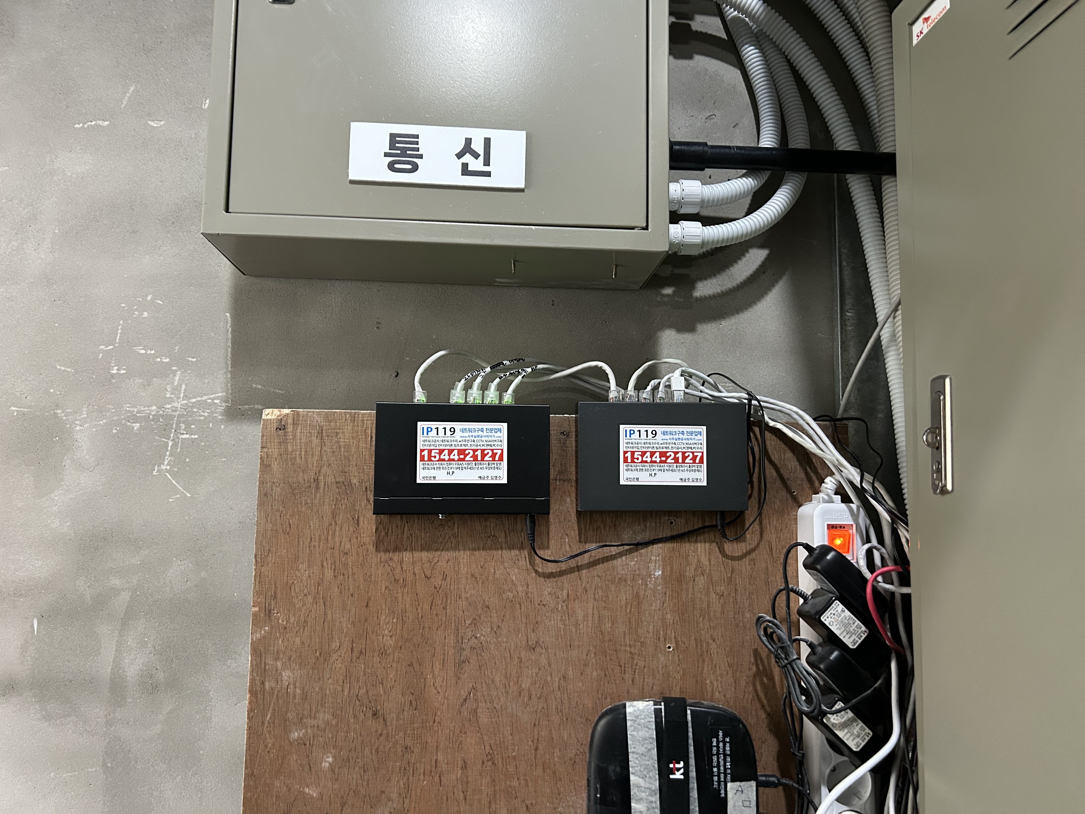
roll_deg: +0.4
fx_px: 815
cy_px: 407
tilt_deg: +4.1
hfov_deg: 67.3
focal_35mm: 26
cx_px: 542
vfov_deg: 53.1
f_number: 1.5
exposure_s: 1/40
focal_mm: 5.7
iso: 400
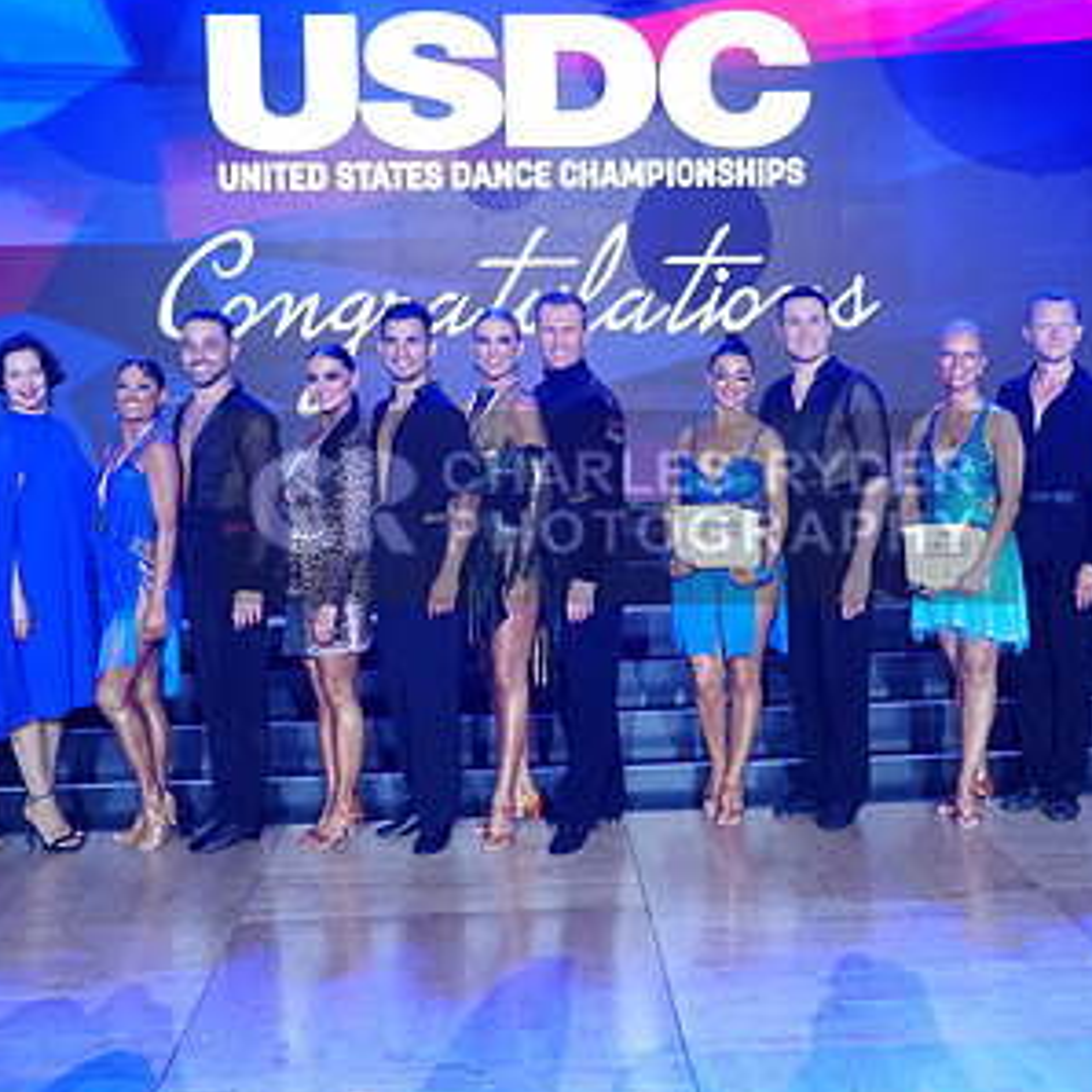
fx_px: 1713
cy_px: 508
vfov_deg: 35.3
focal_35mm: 48
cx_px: 619
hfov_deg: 35.3
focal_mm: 29
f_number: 4
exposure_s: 1/250
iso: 2000
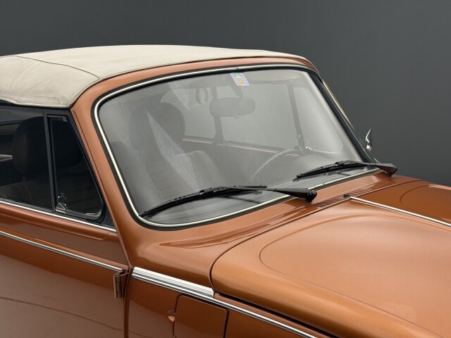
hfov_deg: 39.7
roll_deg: +0.6
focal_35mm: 48
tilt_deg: -12.4
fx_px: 625
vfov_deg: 30.3
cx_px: 226
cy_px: 169
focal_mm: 6.76
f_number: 1.78
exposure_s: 1/100
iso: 125
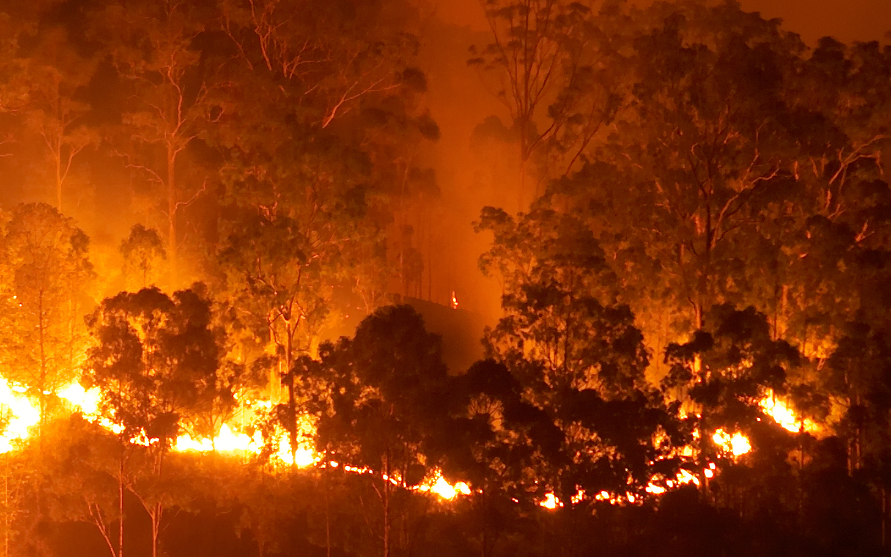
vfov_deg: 2.8
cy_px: 347
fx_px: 11487
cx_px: 43
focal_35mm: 473
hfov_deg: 4.4
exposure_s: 6
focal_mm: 150
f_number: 5.6
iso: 200
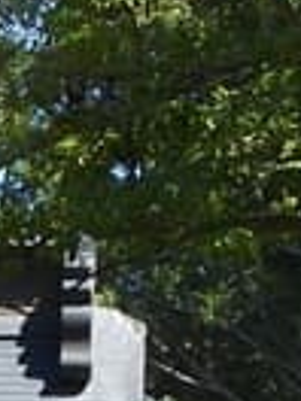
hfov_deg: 5.6
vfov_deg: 7.0
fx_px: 3072
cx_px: -149
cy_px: 1045
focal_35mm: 265
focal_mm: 6.2
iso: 100
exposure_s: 1/320
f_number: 4
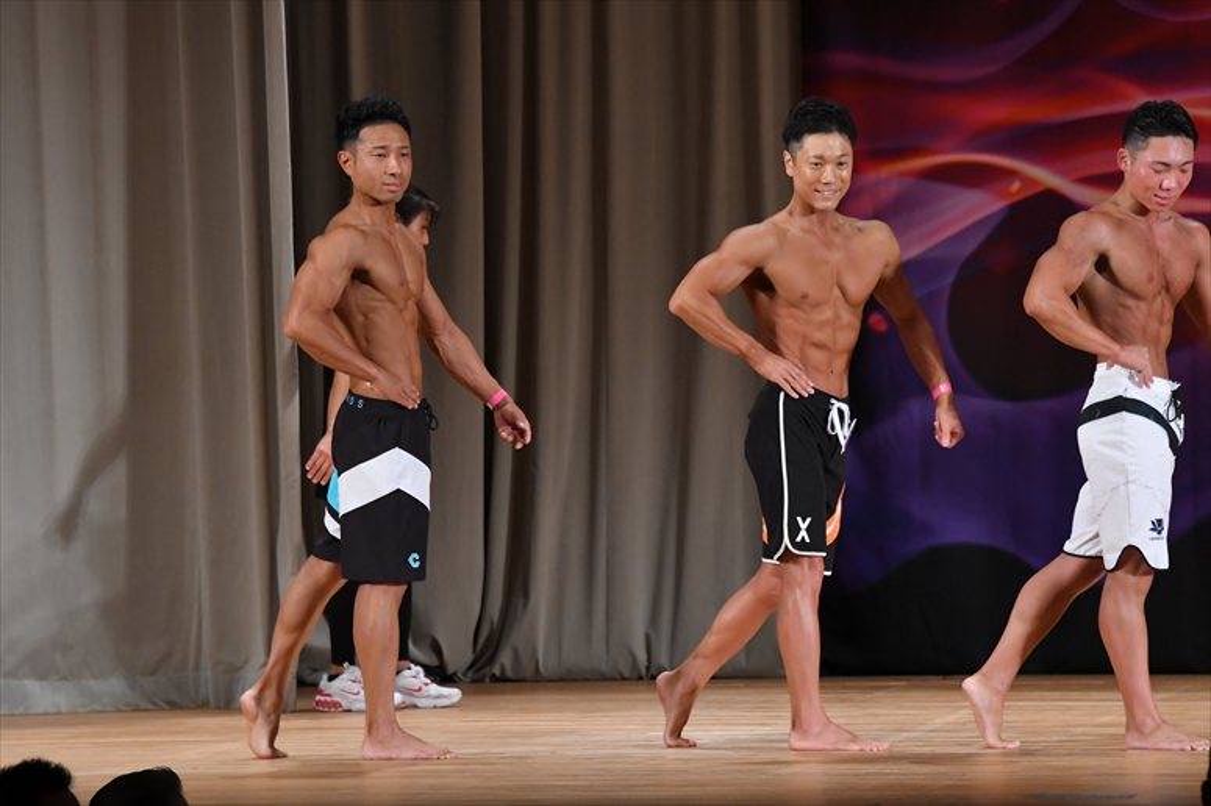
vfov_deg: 5.7
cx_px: 606
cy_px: 403
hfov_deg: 8.6
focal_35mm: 240
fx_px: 8069
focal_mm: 160
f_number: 5.6
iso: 3200
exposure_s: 1/400
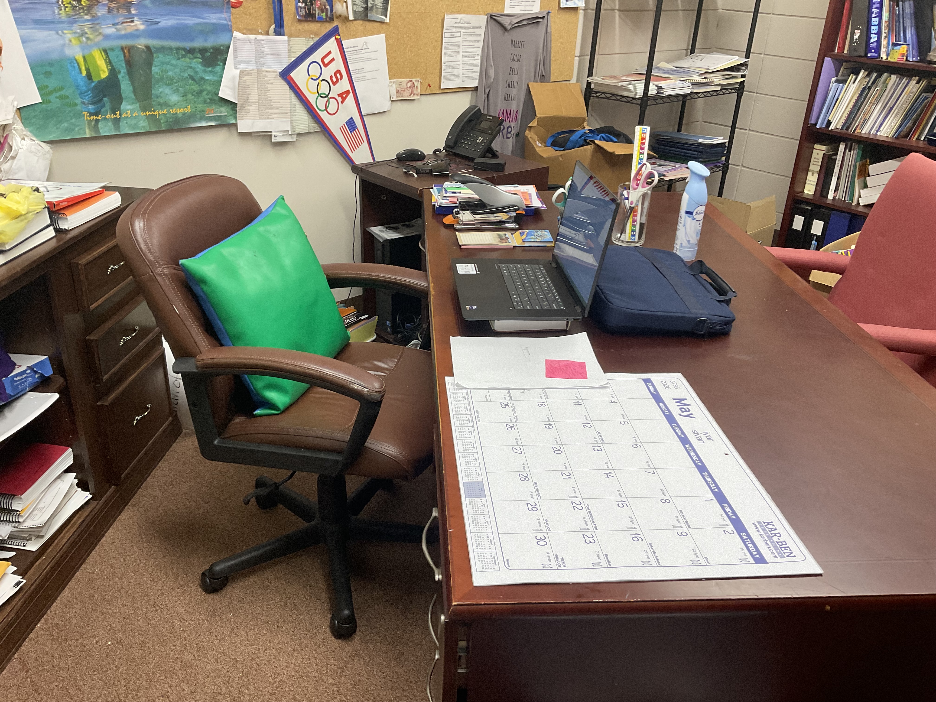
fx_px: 784
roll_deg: -2.9
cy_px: 351
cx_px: 468
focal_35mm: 29
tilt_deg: -27.0
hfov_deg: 61.7
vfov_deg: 48.2
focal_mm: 3
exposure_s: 1/60
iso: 64
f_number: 1.8
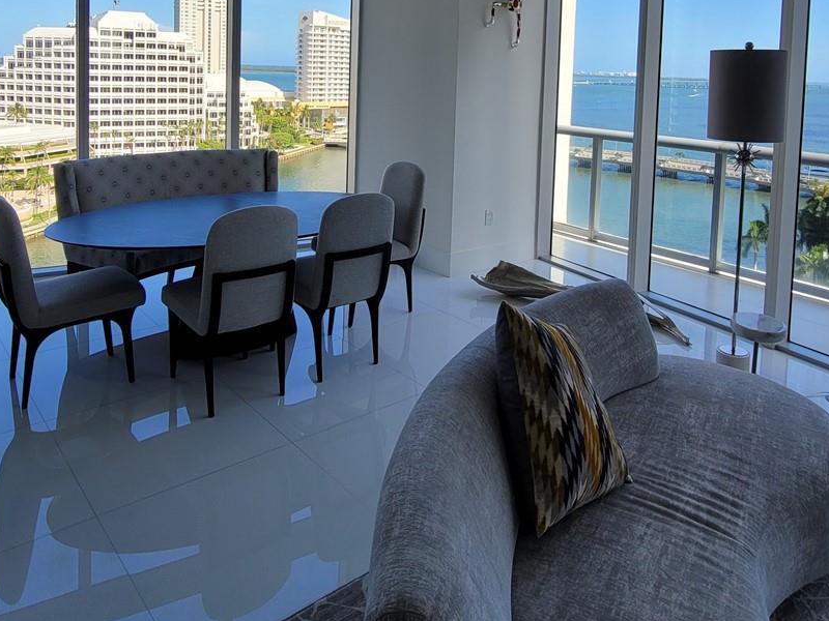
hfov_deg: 67.3
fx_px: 623
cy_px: 118
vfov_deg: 49.7
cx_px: 402
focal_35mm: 26
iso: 64
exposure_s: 1/378
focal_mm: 2.2
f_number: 2.2
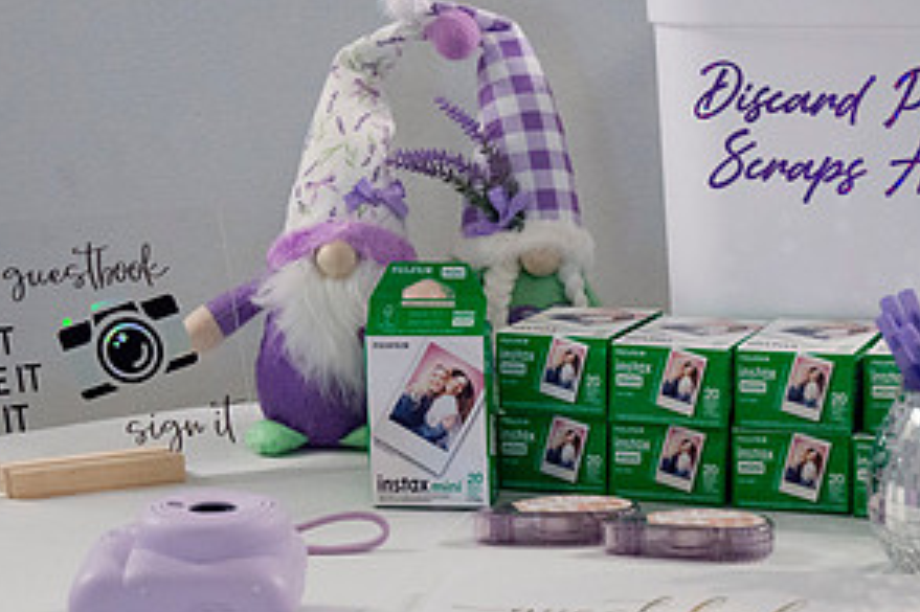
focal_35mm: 113
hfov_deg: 18.1
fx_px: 2886
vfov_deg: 12.1
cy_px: 301
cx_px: 509
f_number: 4.5
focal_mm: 38
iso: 800
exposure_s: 1/80
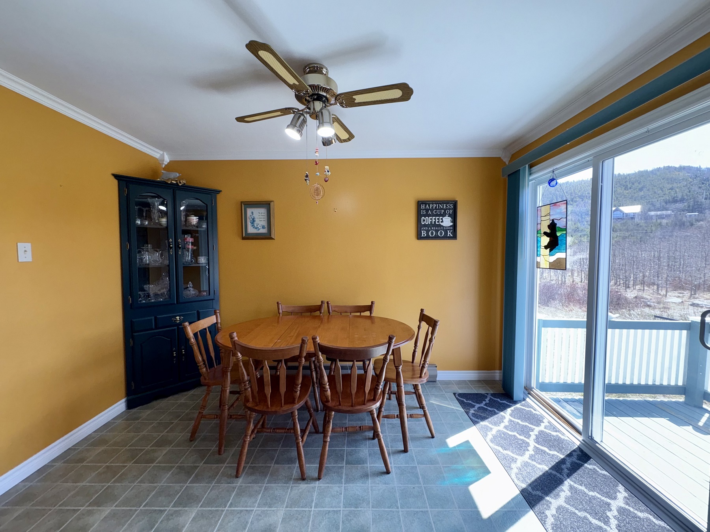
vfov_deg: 85.7
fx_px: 287
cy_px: 266
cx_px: 355
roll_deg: +0.2
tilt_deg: -3.3
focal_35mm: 14
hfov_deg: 102.1
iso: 32
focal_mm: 2.22
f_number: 2.2
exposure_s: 1/122
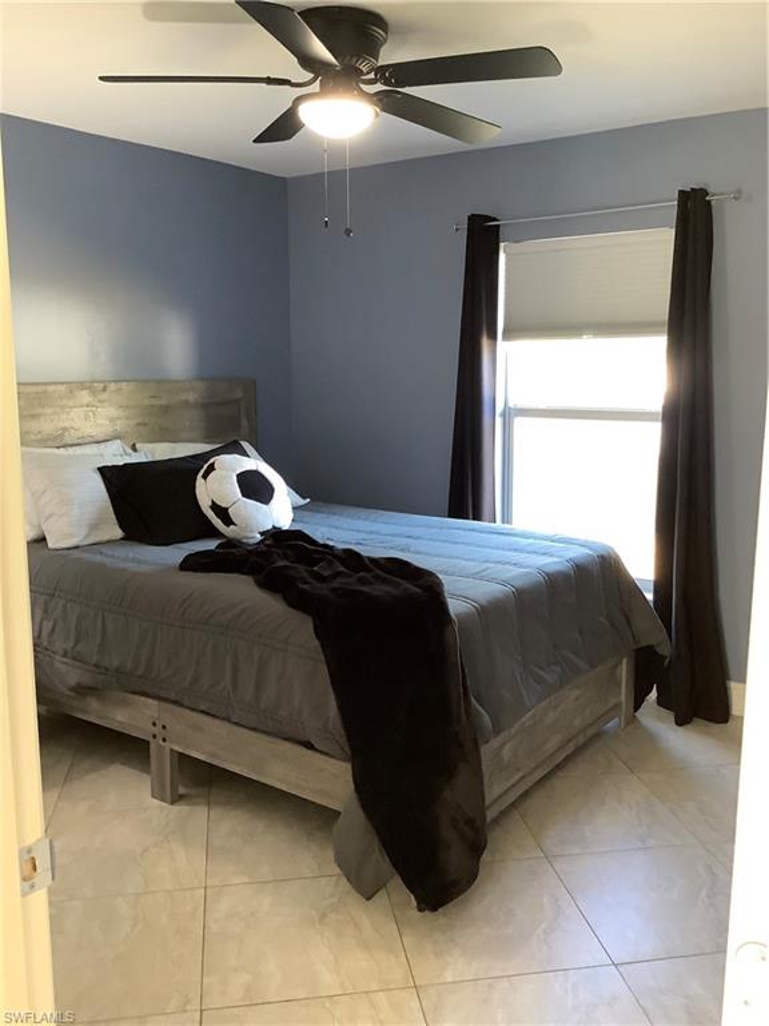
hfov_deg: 45.4
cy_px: 513
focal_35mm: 31
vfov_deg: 58.4
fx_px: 918
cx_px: 384
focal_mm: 3.3
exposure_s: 1/40
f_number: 2.4
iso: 320
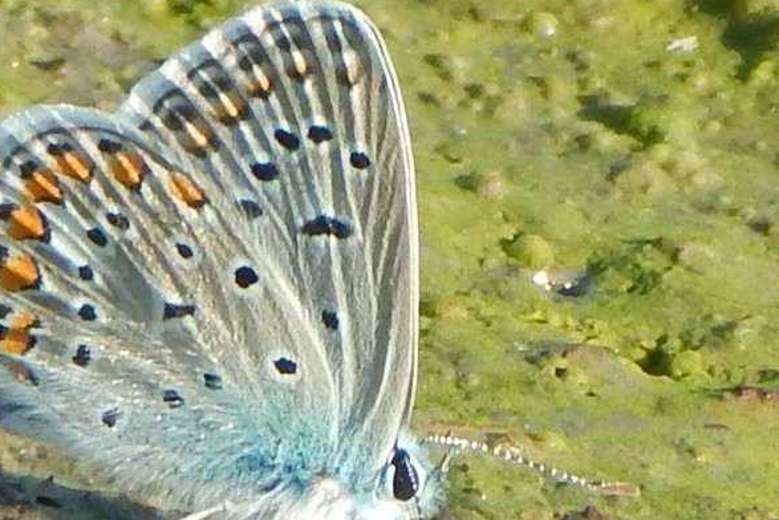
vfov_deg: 2.4
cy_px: 330
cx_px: 251
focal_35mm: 580
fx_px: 12556
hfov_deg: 3.6
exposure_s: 1/250
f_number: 5.7
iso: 140
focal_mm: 69
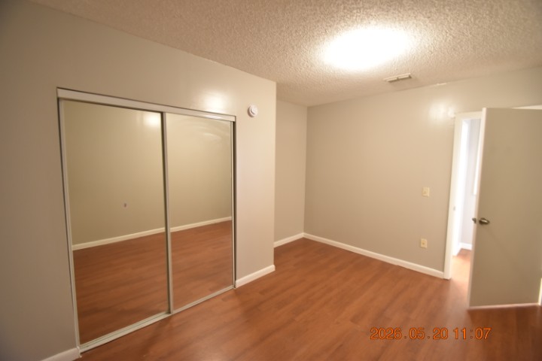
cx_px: 271
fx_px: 226
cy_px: 180
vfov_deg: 77.3
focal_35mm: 15
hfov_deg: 100.4
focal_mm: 10
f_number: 3.5
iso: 800
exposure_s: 1/8
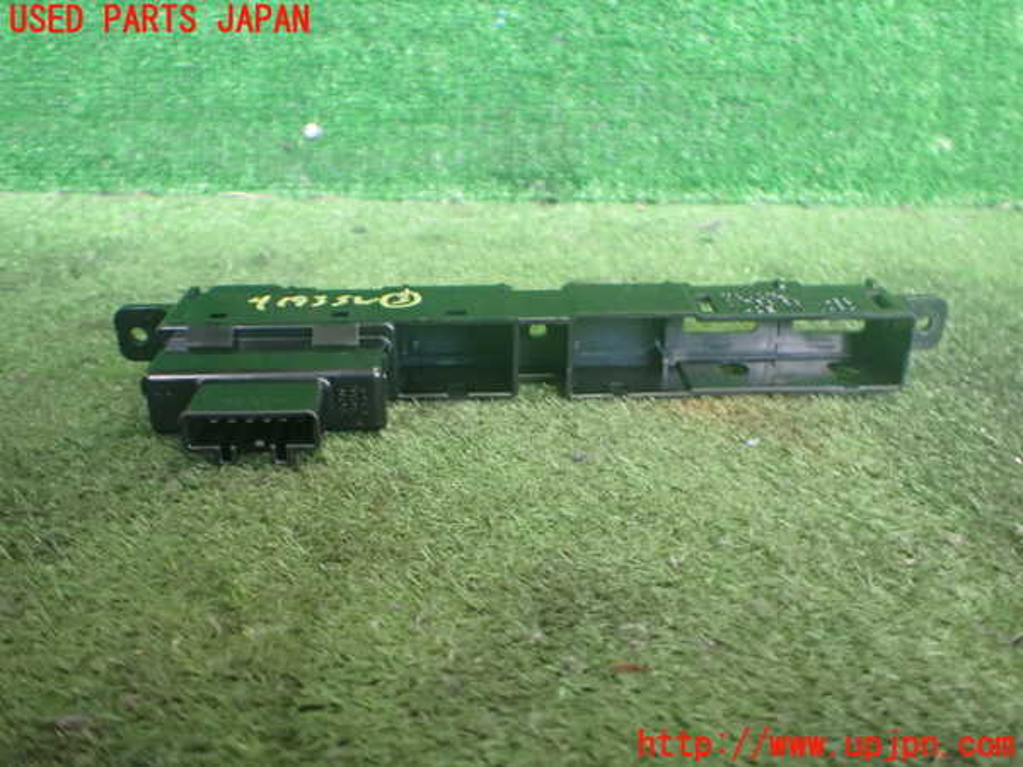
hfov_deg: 60.0
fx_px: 887
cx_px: 512
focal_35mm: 30
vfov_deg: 46.8
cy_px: 384
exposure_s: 1/80
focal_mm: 5.4
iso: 800
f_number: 2.3
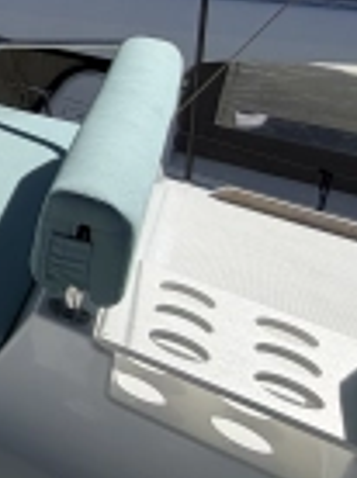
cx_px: -572
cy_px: -50
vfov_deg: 30.7
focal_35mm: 56
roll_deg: +0.7
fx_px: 772
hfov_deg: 13.7
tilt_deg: -13.3
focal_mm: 2.22
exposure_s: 1/1745
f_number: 2.2
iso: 20
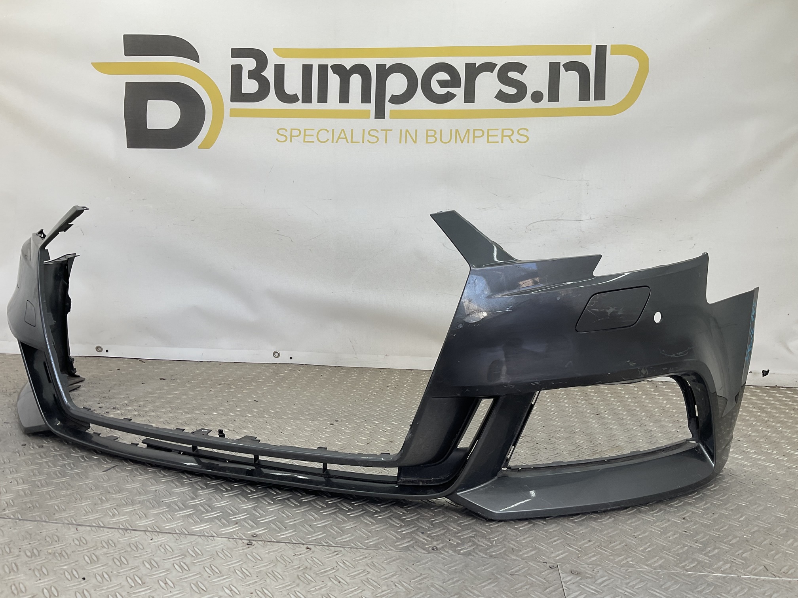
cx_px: 399
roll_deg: -2.7
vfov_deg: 48.2
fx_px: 669
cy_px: 299
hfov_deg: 61.7
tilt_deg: -4.7
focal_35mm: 29
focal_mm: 3
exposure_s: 1/148
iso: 16
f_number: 1.8
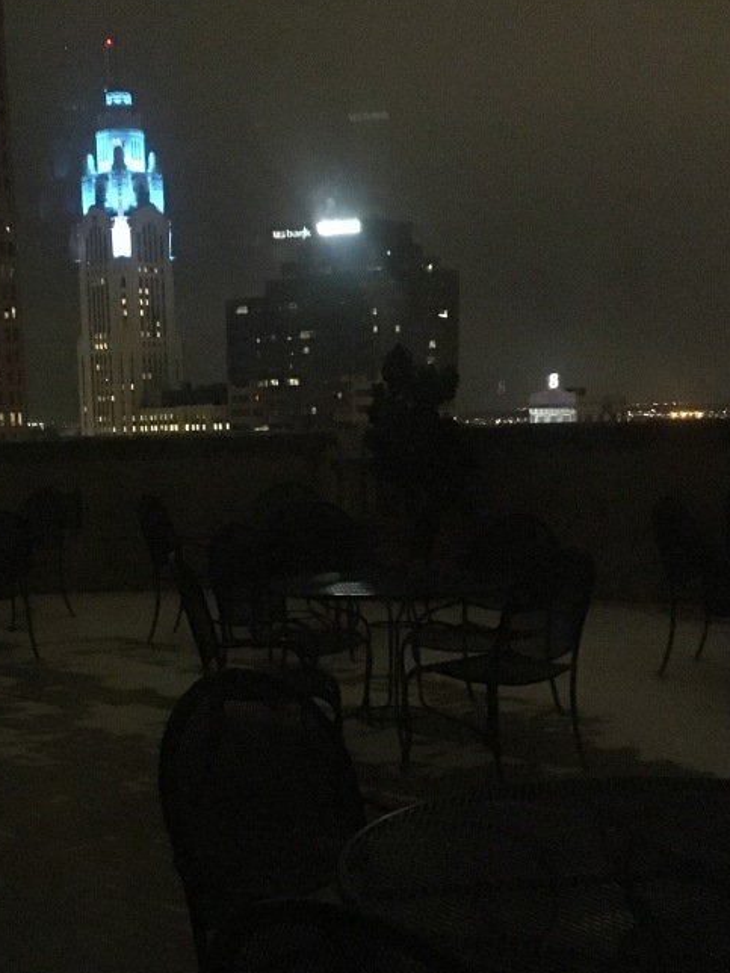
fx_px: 1350
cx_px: 222
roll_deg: +1.9
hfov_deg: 30.0
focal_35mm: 48
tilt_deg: -11.2
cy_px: 689
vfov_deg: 38.9
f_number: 2.2
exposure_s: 1/15
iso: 2000
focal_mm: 4.15
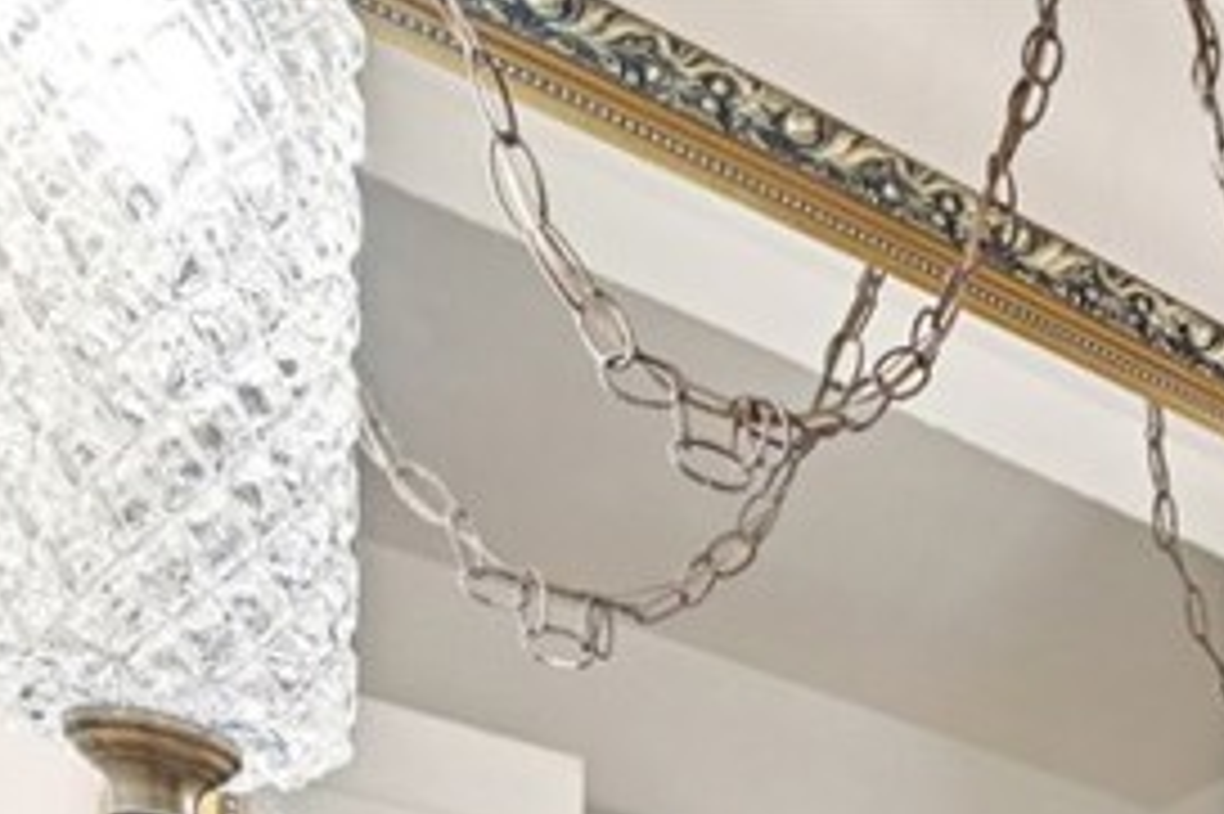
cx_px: 1530
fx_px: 1665
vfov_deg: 19.4
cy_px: 1520
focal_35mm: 49
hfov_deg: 32.2
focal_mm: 13
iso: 250
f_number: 8
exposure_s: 1/4
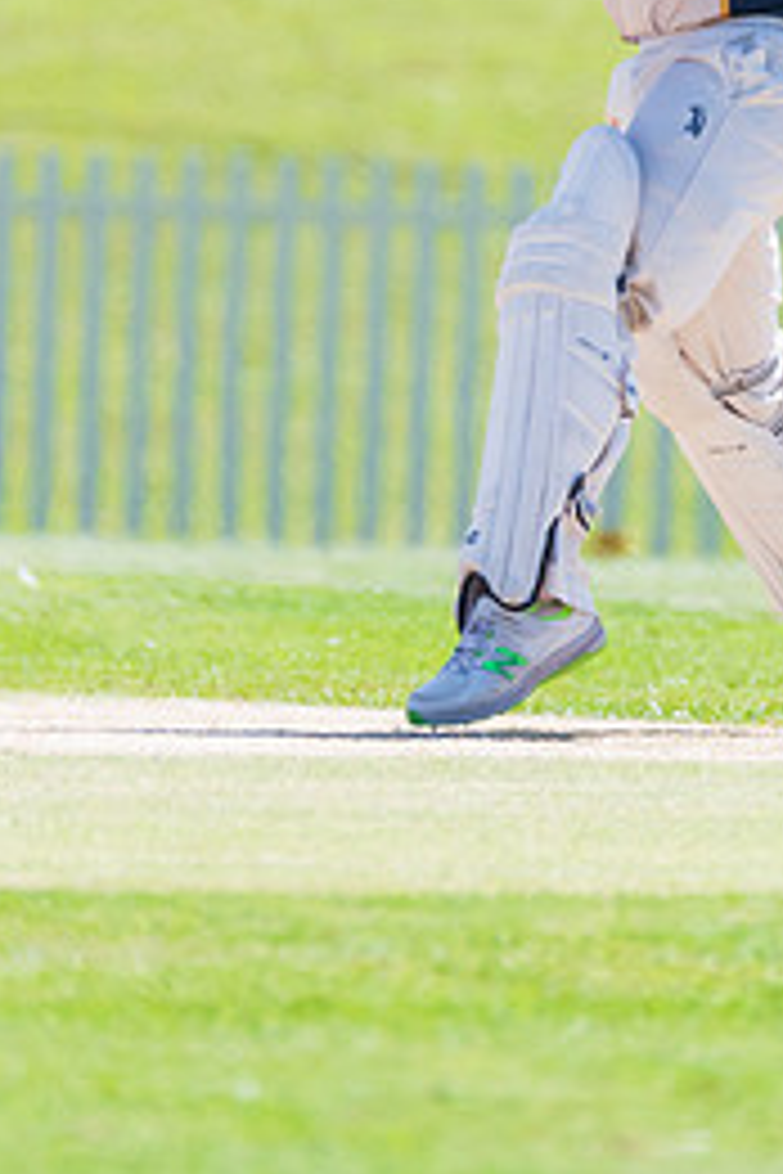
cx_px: 479
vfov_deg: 1.0
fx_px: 66126
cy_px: 453
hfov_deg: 0.7
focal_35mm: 2027
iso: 400
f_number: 6.3
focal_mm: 600
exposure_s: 1/1250
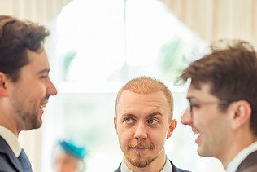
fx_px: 1114
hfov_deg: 13.2
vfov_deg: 8.8
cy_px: 144
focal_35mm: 156
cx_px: 140
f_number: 1.8
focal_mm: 85
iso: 250
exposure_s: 1/160
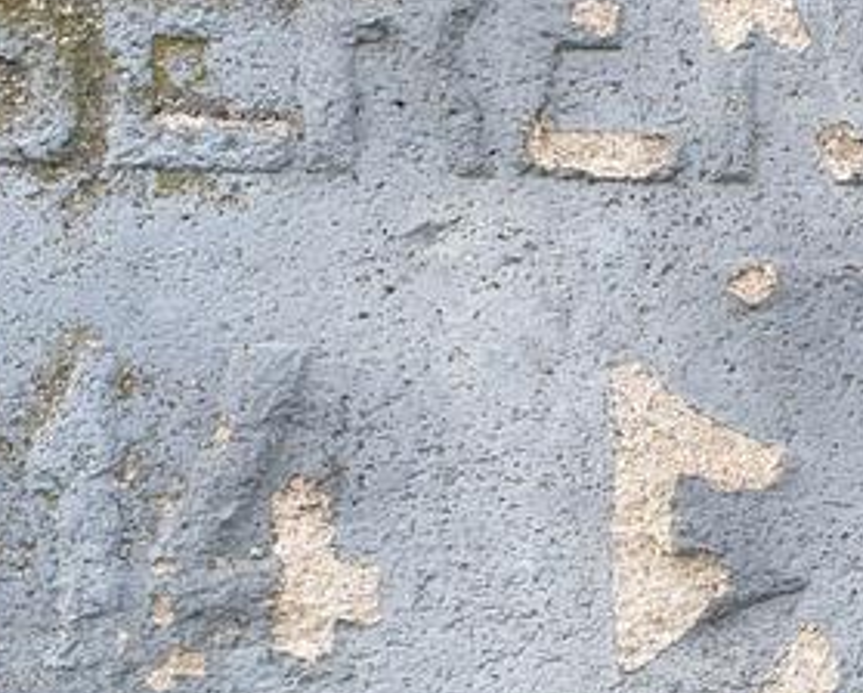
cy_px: 696
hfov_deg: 17.2
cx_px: 872
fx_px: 2788
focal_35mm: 109
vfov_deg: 14.0
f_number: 2.4
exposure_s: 1/118
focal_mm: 4.3
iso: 50
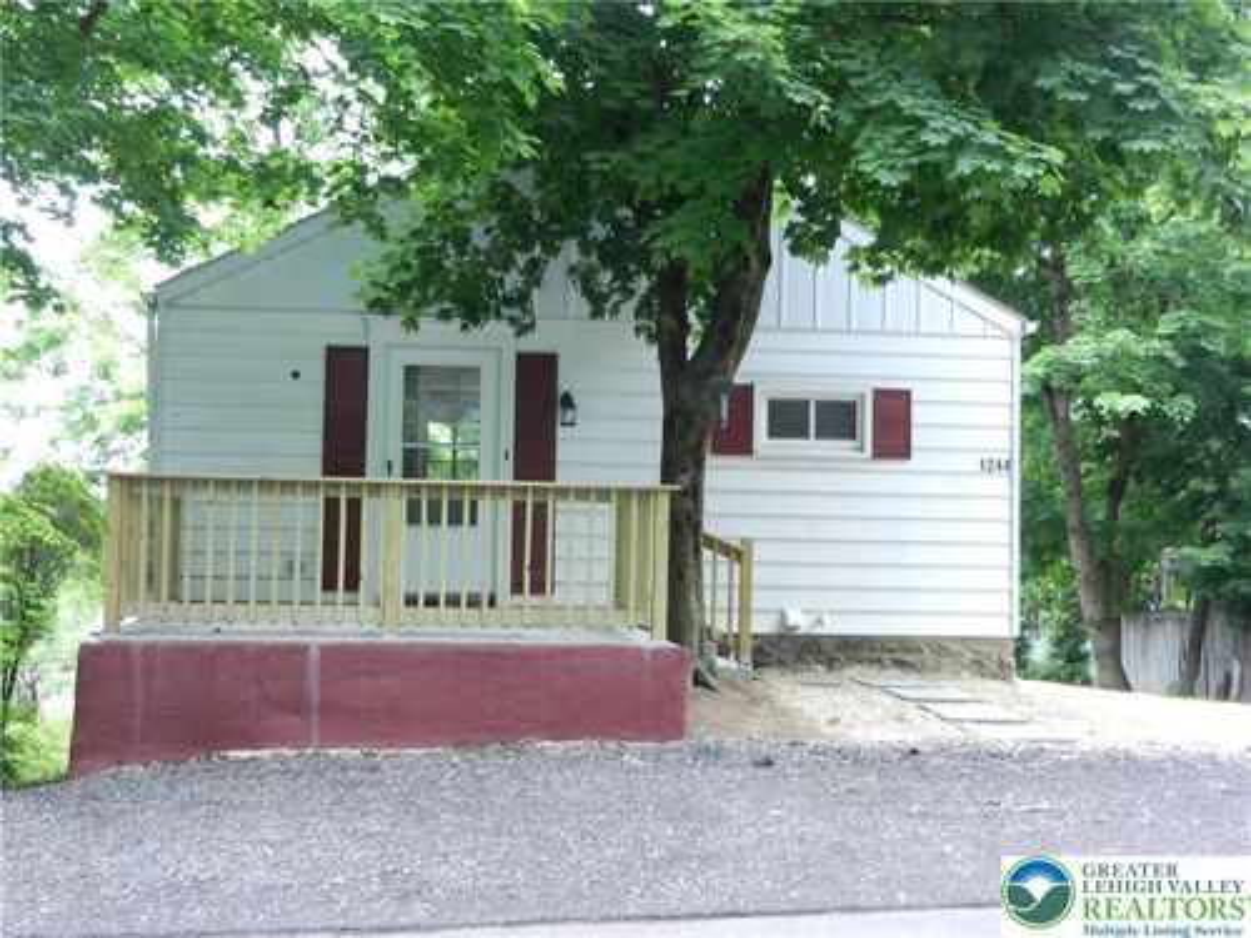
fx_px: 1626
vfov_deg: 32.2
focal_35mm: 45
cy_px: 469
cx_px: 626
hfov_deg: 42.1
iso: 160
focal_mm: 8.2
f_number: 4.2
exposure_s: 1/60
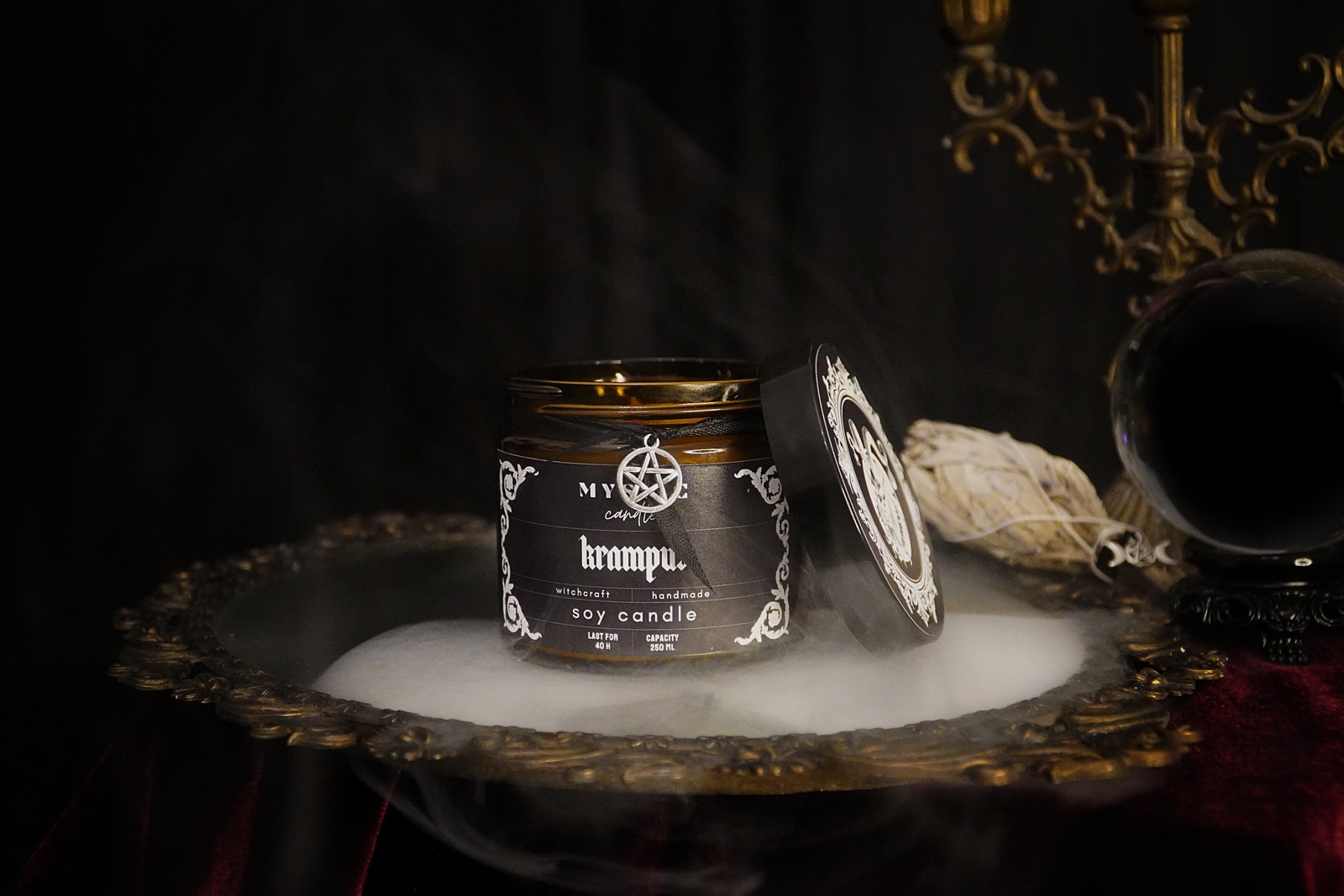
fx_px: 1512
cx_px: 672
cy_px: 448
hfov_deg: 47.9
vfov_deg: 33.0
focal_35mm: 40
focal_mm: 27
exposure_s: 1/80
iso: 6400
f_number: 4
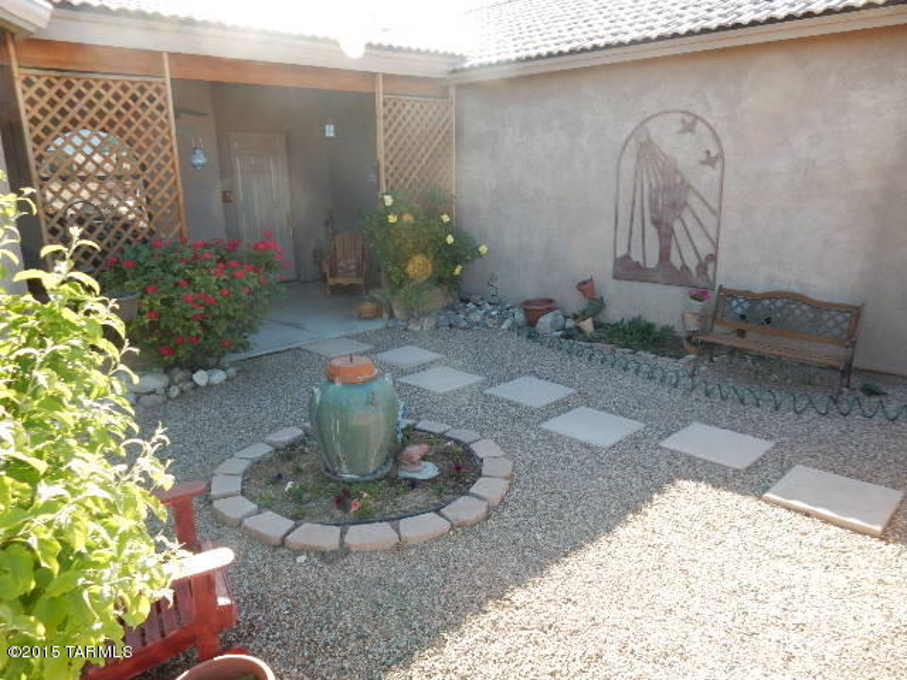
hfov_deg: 69.4
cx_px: 454
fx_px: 655
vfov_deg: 54.9
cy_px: 340
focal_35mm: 25
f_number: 3.7
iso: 125
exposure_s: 1/200
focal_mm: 4.5
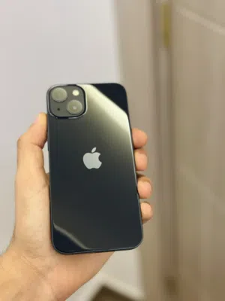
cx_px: 112
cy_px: 150
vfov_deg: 39.7
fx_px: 416
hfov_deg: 30.3
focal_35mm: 48
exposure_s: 1/50
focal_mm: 6.86
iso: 320
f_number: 1.78
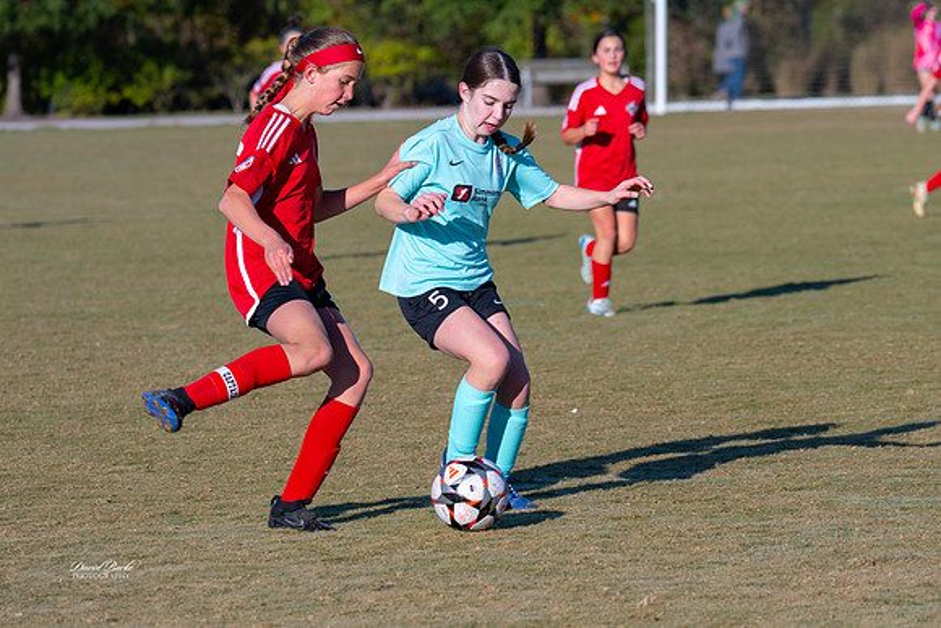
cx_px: 532
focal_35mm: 241
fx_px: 6298
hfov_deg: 8.5
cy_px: 394
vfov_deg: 5.7
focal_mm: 180
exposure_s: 1/1000
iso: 180
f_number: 5.6
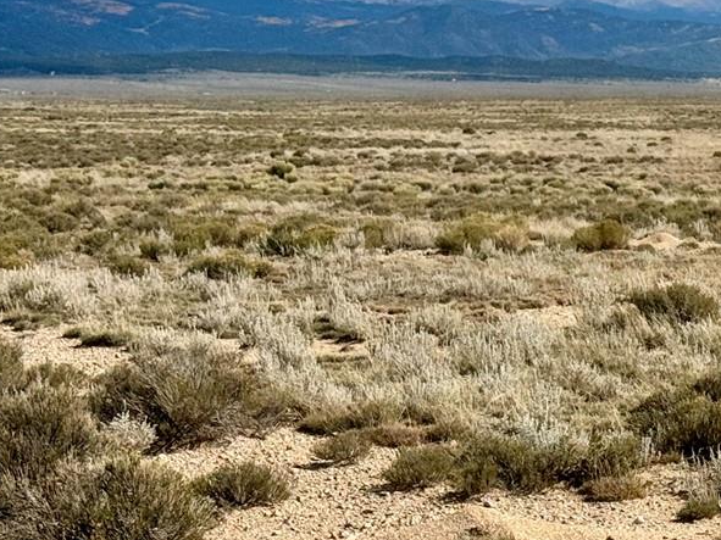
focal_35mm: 130
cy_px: 334
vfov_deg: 11.4
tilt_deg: -5.5
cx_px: 861
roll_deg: -0.2
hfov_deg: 14.7
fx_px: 2707
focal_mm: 6.76
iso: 64
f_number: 1.78
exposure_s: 1/7092
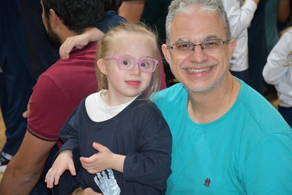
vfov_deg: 12.2
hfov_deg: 18.3
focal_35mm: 112
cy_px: 98
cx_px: 146
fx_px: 908
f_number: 5
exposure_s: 1/60
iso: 5600
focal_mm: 75
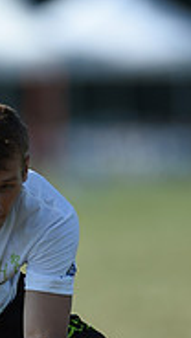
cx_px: -23
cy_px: 318
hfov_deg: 0.9
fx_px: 11824
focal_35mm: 1318
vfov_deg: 1.6
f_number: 2.8
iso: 100
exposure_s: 1/1600
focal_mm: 400
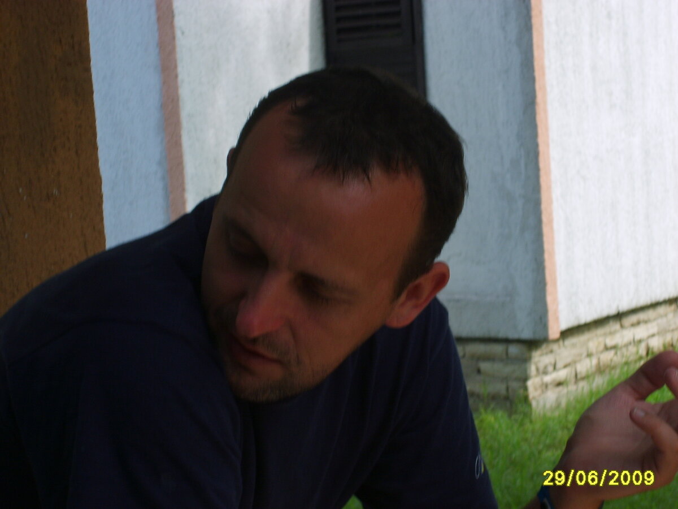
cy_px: 254
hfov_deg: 24.1
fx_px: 1586
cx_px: 339
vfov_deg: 18.2
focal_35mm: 81
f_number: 4.2
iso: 50
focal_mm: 13.7
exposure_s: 1/125
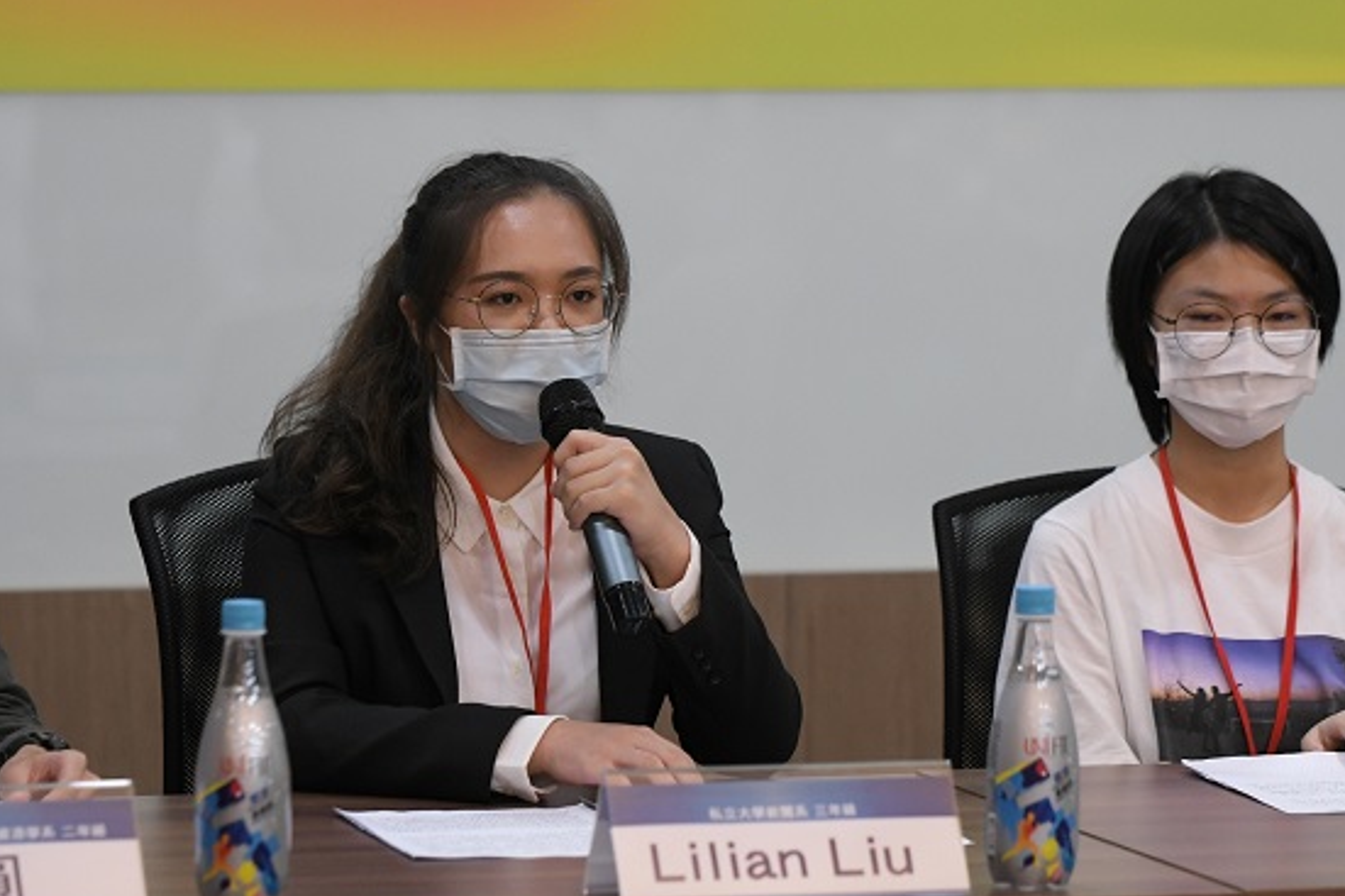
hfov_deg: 9.8
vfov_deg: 6.6
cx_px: 769
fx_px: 7806
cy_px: 505
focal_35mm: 209
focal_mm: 120
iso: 2000
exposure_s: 1/200
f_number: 3.2
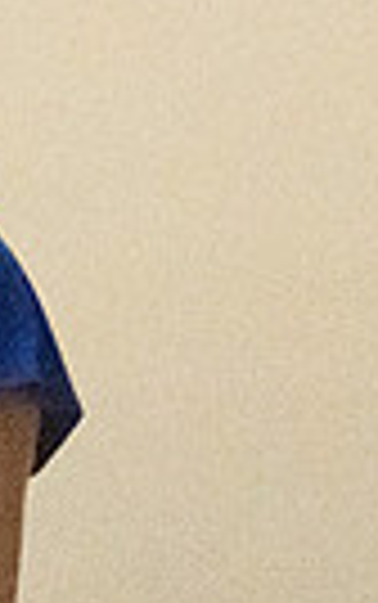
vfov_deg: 3.4
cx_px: 1058
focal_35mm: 610
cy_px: 238
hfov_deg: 2.1
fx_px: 10033
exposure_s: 1/1250
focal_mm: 92
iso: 10000
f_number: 4.5
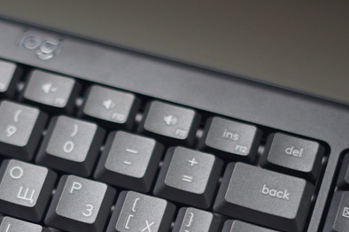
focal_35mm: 127
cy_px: 267
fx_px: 1230
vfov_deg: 10.6
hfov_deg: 16.1
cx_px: 97
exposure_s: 1/60
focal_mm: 50
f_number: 1.8
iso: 400
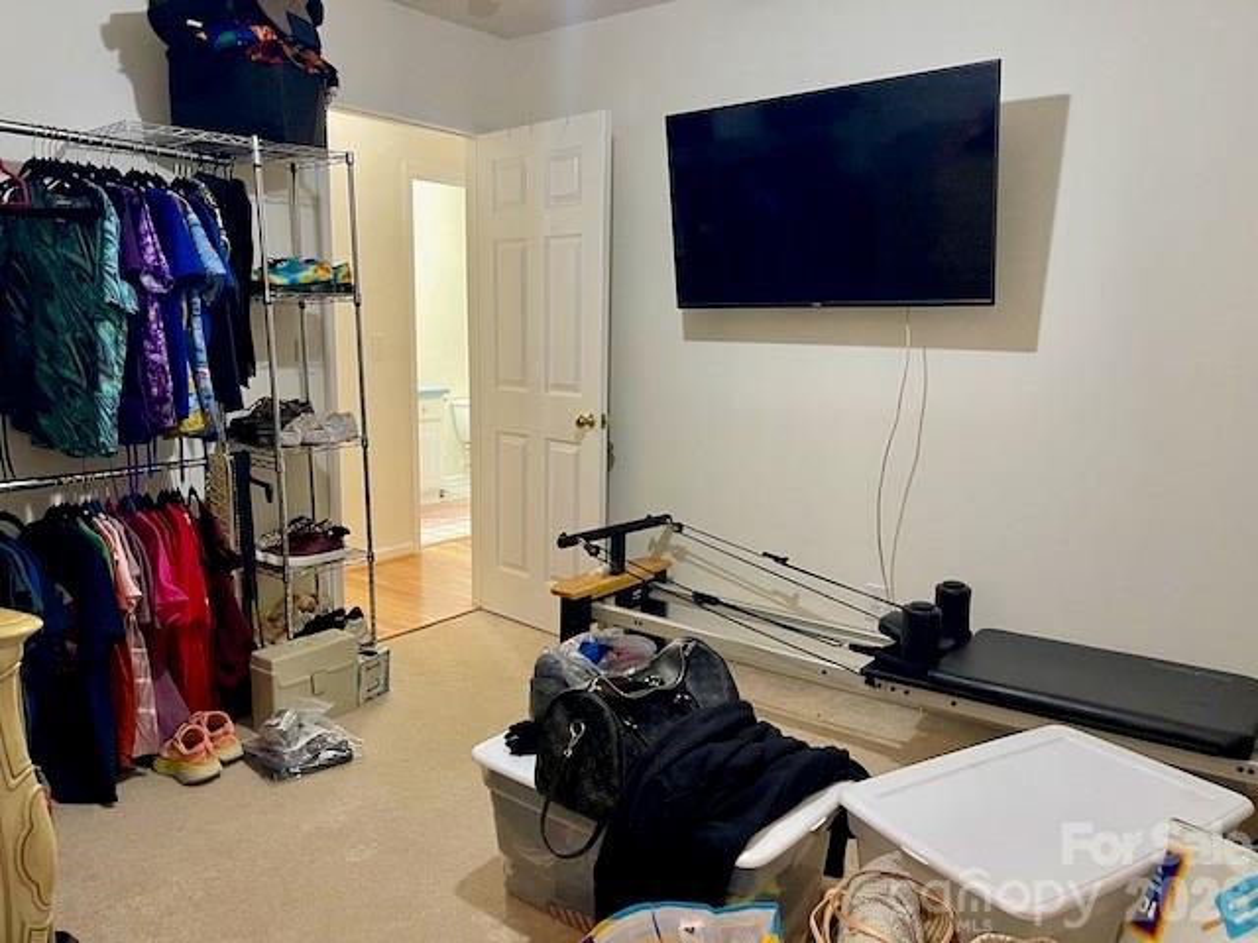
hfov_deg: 69.4
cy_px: 472
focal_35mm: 25
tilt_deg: -9.6
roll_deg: -0.2
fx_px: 909
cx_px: 629
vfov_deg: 54.9
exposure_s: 1/60
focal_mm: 5.1
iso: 320
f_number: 1.6
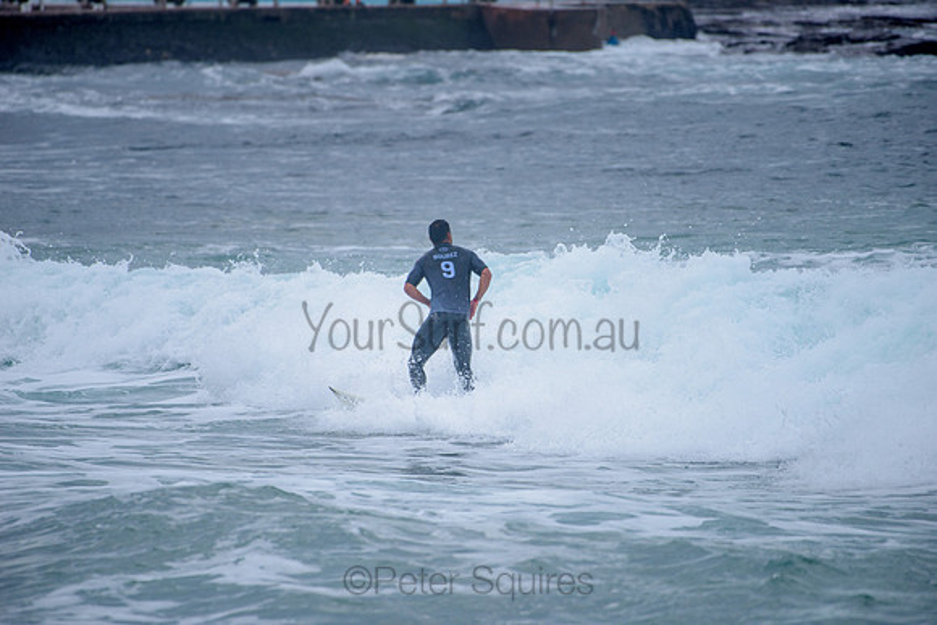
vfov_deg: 2.8
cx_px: 468
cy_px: 312
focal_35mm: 500
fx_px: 13016
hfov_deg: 4.1
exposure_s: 1/2000
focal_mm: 500
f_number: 5.6
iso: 200
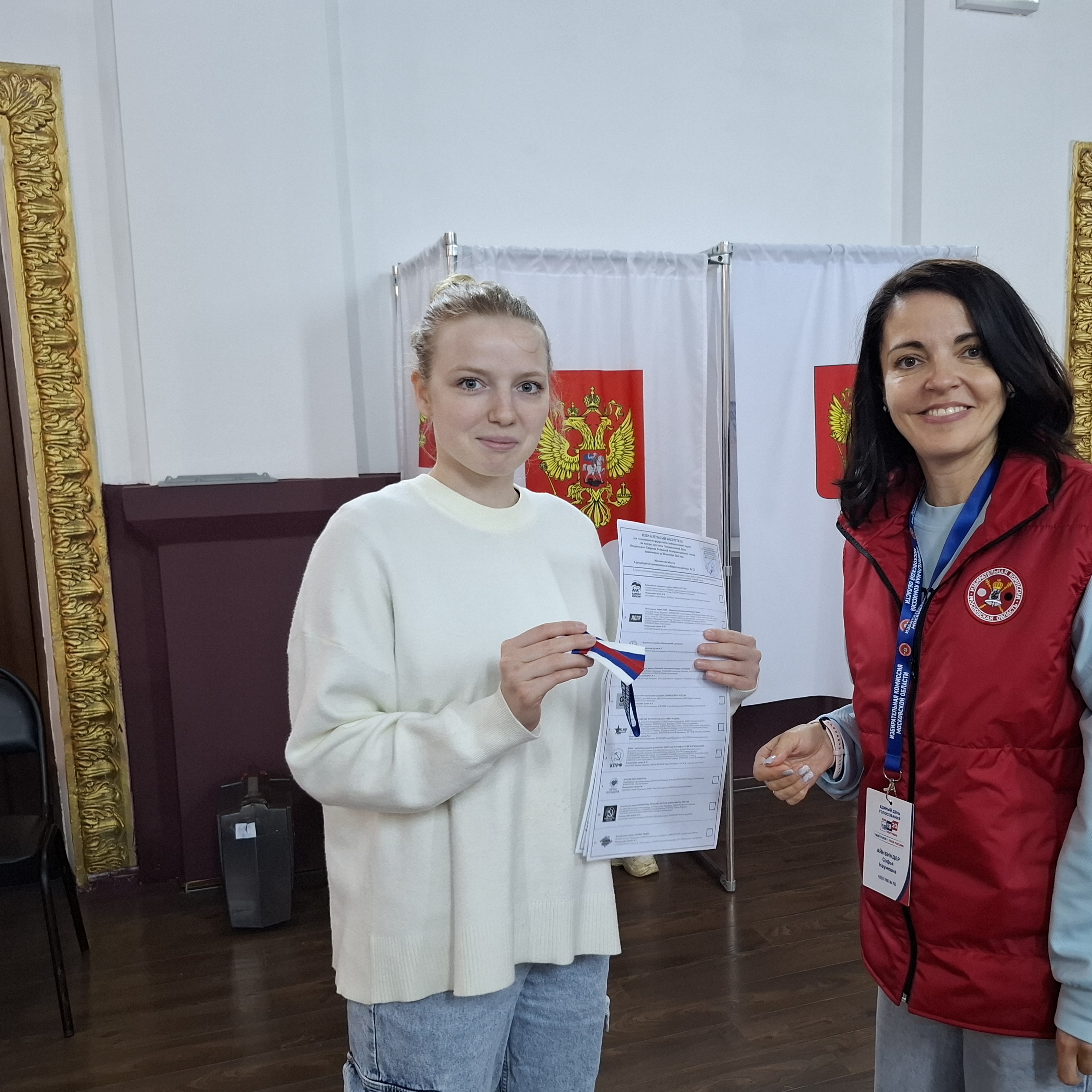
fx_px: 1178
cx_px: 670
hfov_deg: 49.3
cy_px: 577
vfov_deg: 49.7
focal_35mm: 33
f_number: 1.8
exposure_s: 1/50
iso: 320
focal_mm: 5.54
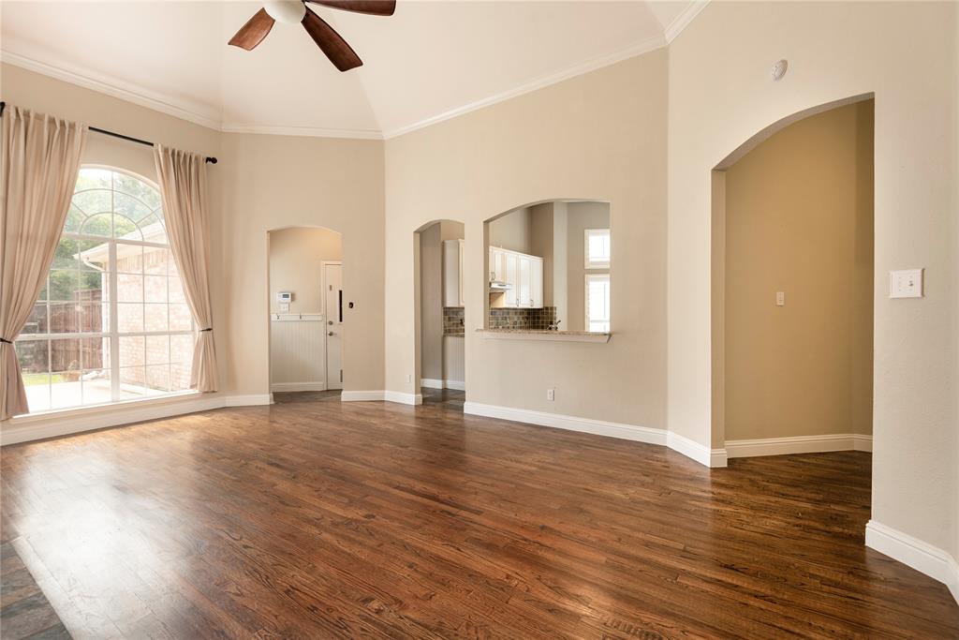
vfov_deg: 73.8
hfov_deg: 96.7
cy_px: 320
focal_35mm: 16
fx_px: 426
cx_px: 480
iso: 100
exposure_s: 1/5
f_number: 7.1
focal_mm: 16
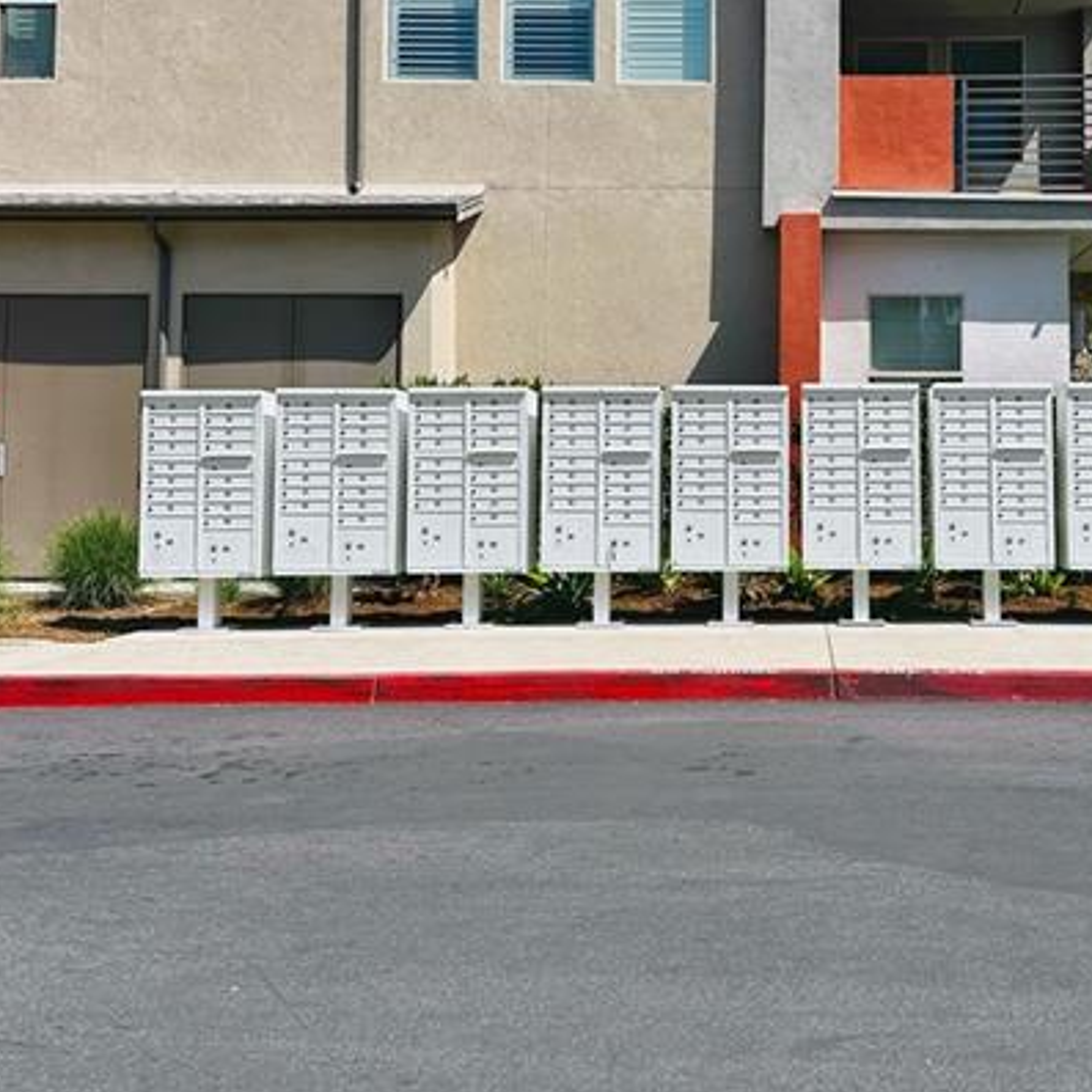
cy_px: 388
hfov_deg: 40.2
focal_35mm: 41
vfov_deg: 40.5
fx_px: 1463
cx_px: 770
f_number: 1.78
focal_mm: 6.86
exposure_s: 1/5848
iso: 80
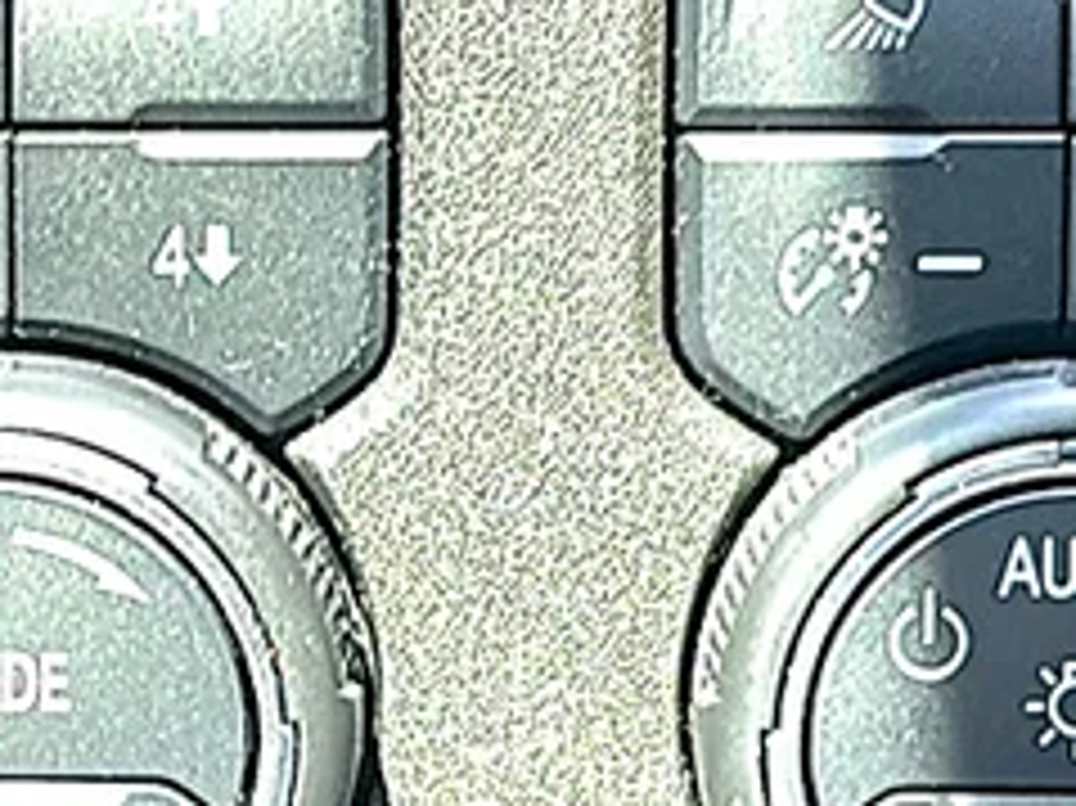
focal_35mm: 126
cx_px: 225
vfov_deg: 11.8
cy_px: 385
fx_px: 3915
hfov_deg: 15.6
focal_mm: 6.86
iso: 50
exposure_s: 1/48
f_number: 1.78
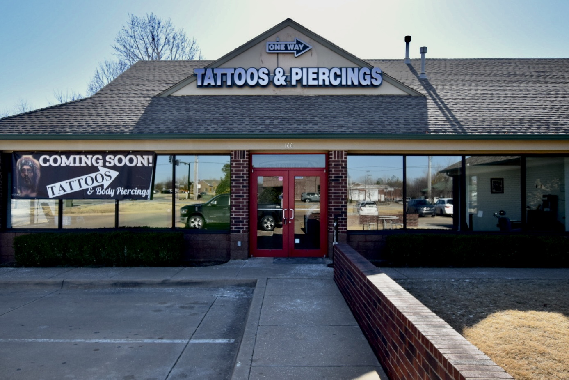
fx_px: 356
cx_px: 284
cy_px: 190
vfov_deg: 56.2
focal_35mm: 22
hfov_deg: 77.3
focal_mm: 15
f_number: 10
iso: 400
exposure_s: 1/250
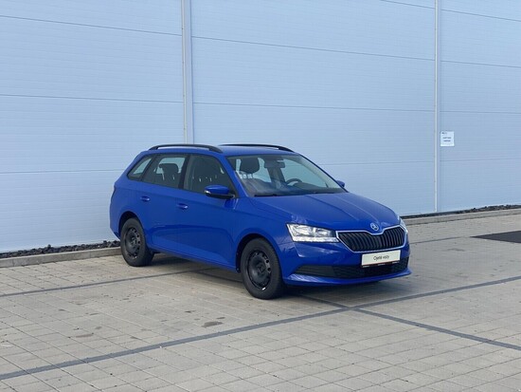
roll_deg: +1.4
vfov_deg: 28.1
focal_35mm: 52
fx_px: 783
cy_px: 196
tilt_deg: -2.8
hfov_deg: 36.8
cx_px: 260
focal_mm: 6
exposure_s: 1/369
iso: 20
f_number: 2
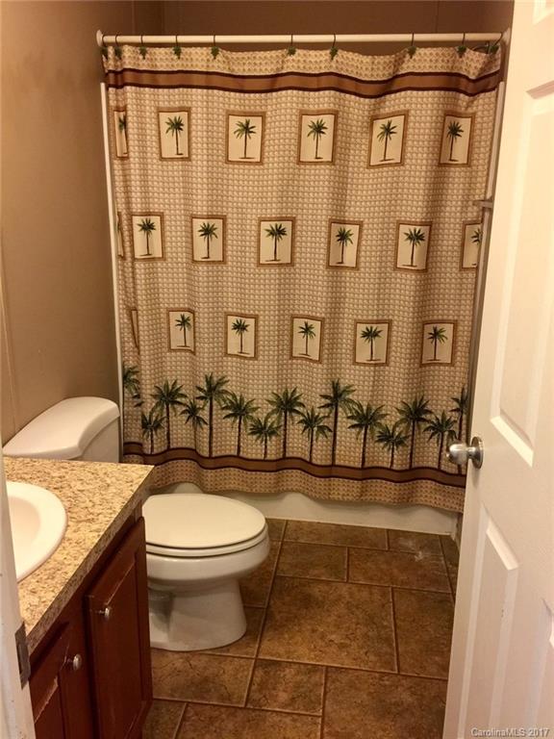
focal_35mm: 29
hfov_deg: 48.2
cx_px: 277
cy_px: 370
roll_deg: -1.5
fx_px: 619
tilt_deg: -16.5
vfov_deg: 61.7
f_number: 2.2
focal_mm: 4.15
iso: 80
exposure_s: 1/15
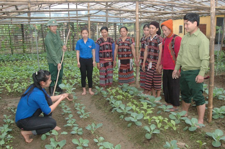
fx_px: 225
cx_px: 112
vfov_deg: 36.8
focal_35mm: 36
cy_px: 74
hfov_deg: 53.2
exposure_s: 1/160
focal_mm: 24
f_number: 6.3
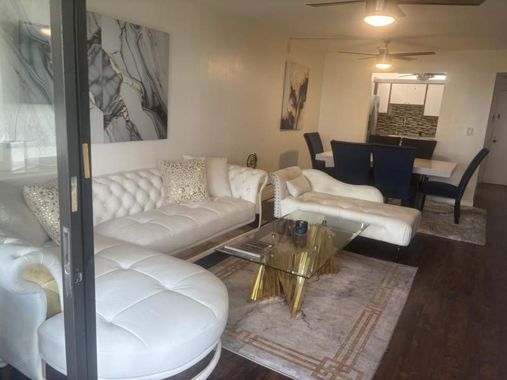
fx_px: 381
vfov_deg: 53.1
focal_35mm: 26
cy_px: 190
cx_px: 254
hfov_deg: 67.3
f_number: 1.6
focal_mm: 5.96
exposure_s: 1/60
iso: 100
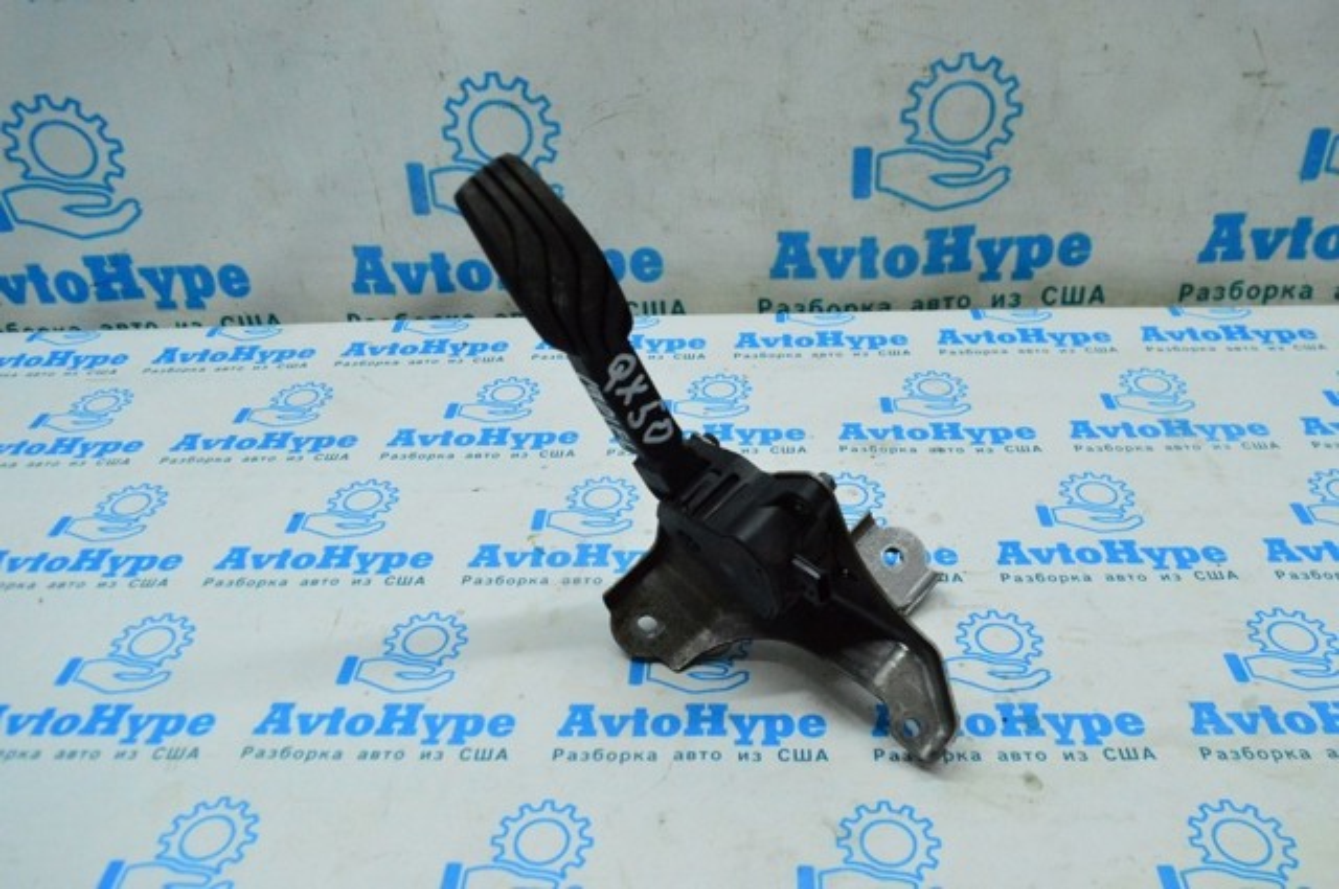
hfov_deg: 62.0
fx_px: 1114
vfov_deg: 43.5
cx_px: 670
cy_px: 444
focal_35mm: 30
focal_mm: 20
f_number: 6.3
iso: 6400
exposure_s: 1/640
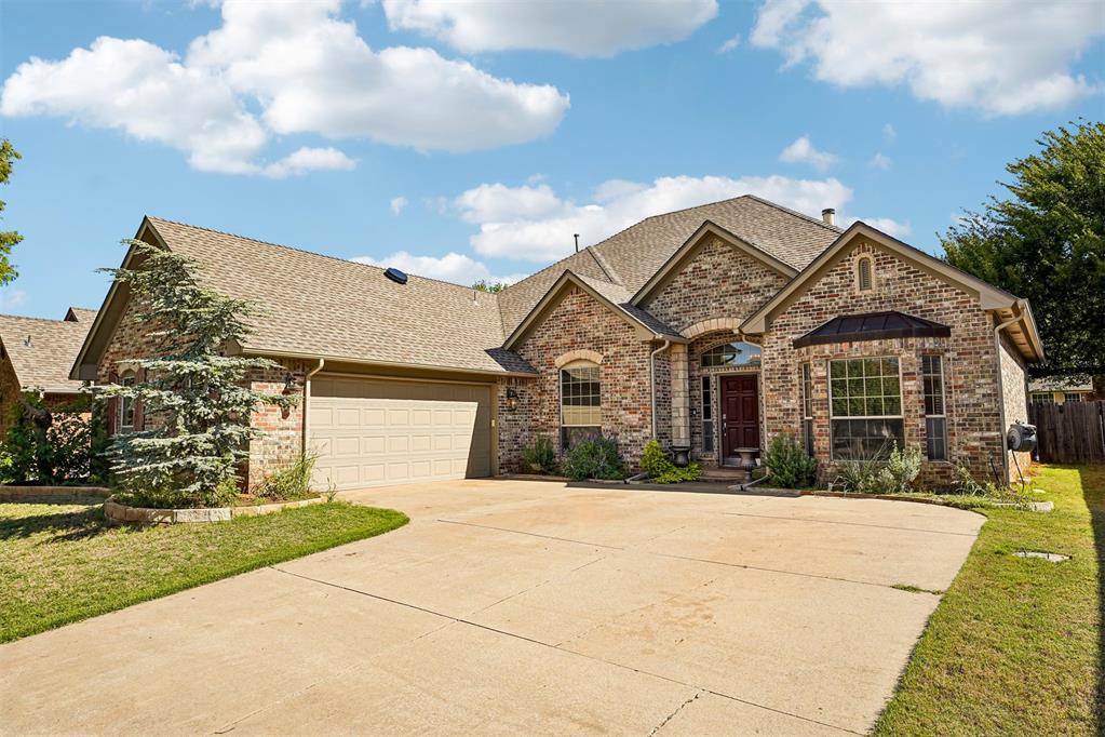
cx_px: 552
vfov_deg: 59.7
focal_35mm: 21
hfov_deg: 81.5
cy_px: 368
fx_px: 641
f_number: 8
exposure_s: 1/250
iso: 100
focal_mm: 20.9
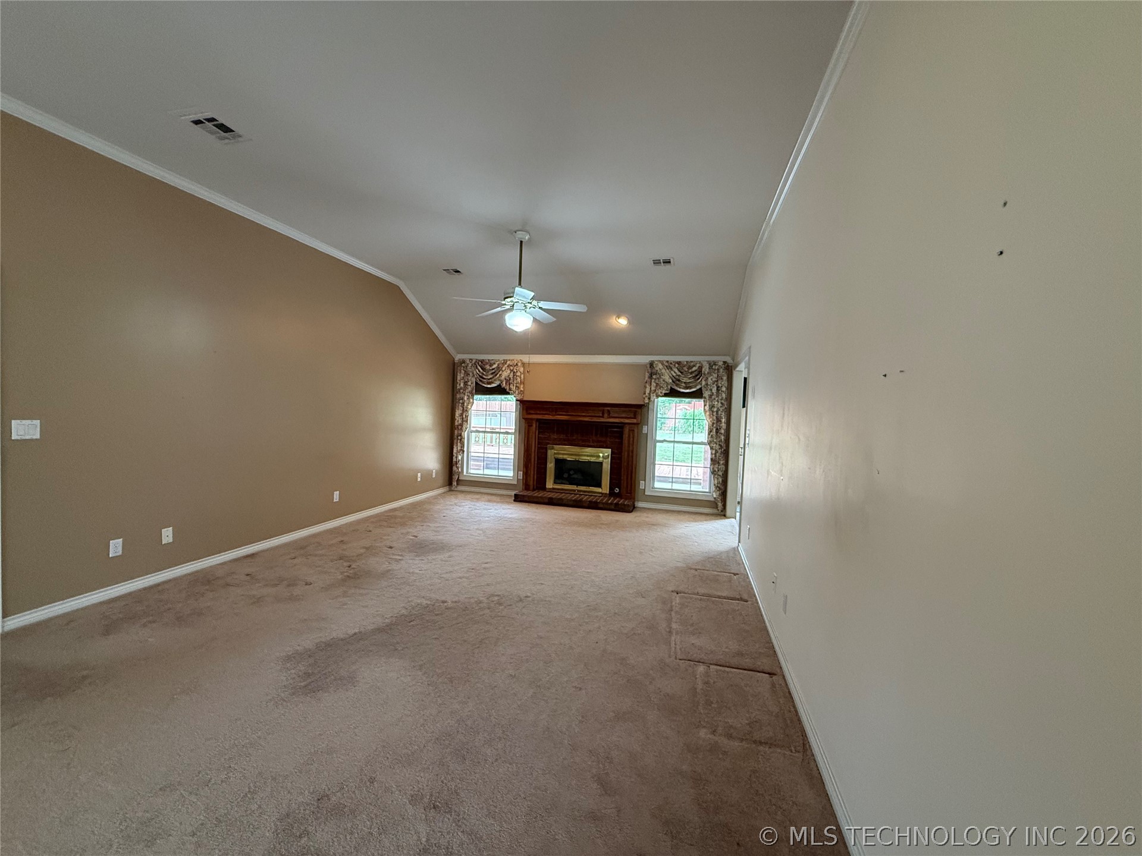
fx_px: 462
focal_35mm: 14
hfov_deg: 102.1
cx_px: 571
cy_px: 428
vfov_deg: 85.7
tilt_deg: -1.9
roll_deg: -3.0
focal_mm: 2.22
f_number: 2.2
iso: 500
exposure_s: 1/120
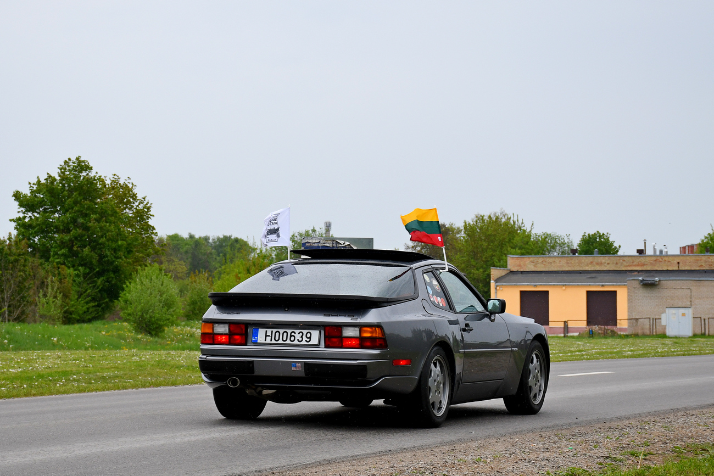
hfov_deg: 24.2
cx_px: 357
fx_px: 1666
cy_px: 238
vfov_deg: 16.3
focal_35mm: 84
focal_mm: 56
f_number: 6.3
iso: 400
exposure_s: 1/640
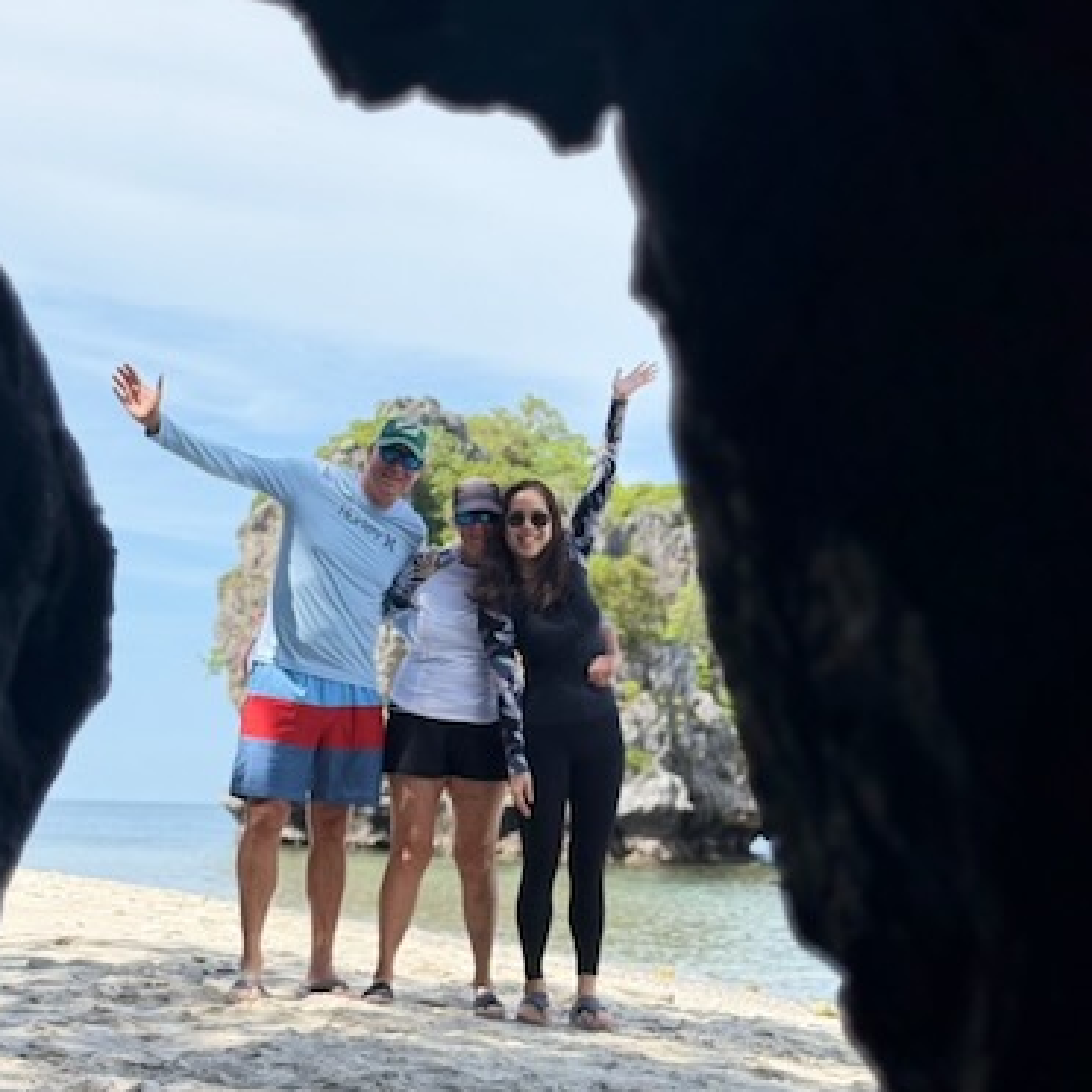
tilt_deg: +4.7
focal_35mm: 73
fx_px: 2605
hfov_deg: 23.6
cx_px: 393
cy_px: 587
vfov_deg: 23.7
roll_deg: -1.6
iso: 80
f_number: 1.78
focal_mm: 6.76
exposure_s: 1/3704
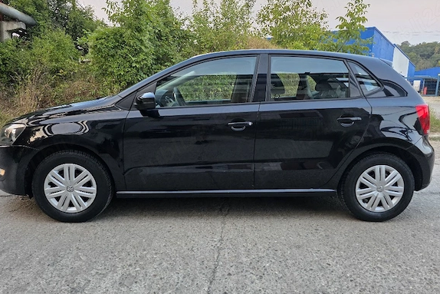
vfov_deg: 51.3
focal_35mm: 25
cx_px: 215
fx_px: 306
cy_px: 146
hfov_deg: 71.5
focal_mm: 6.3
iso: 100
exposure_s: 1/182
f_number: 1.7
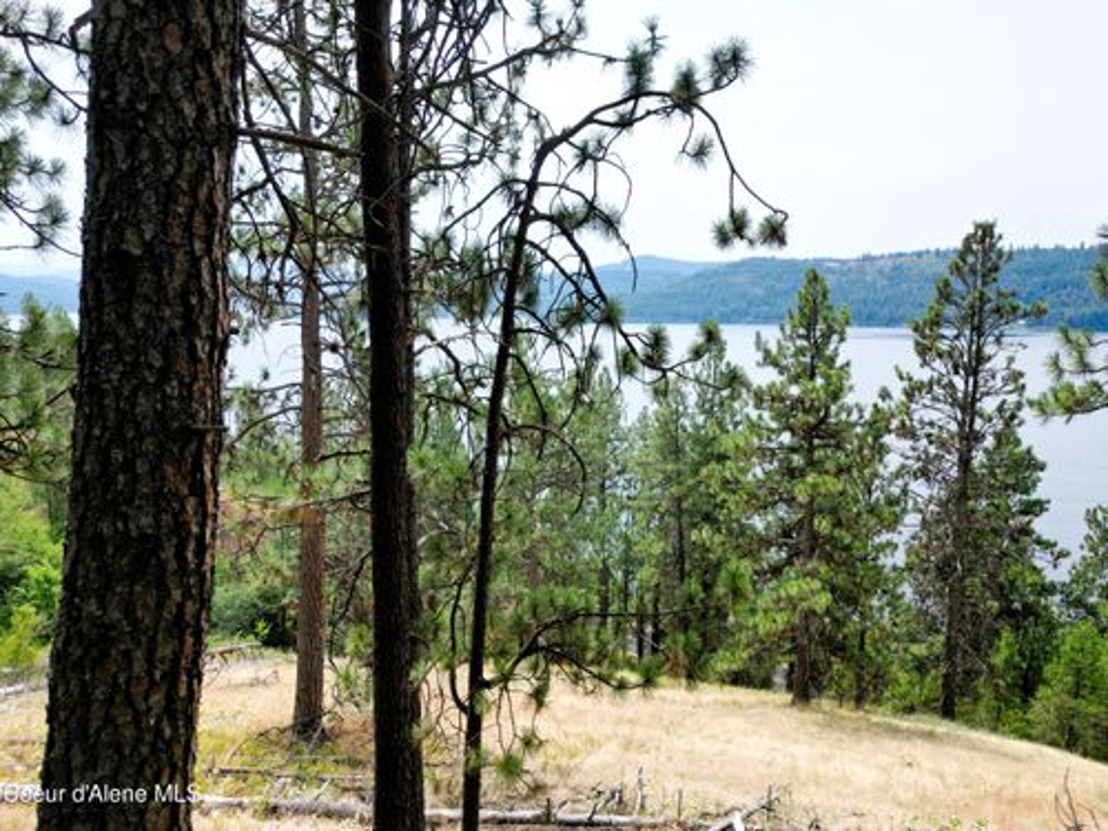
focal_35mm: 24
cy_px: 416
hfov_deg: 71.6
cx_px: 554
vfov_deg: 56.8
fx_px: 768
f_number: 1.7
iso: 110
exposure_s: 1/2500
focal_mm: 6.72
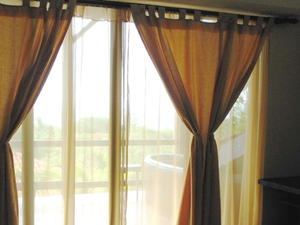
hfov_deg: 38.9
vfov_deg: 29.5
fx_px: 425
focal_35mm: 49
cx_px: 134
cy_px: 144
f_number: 3.3
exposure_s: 1/250
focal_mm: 5.2
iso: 250
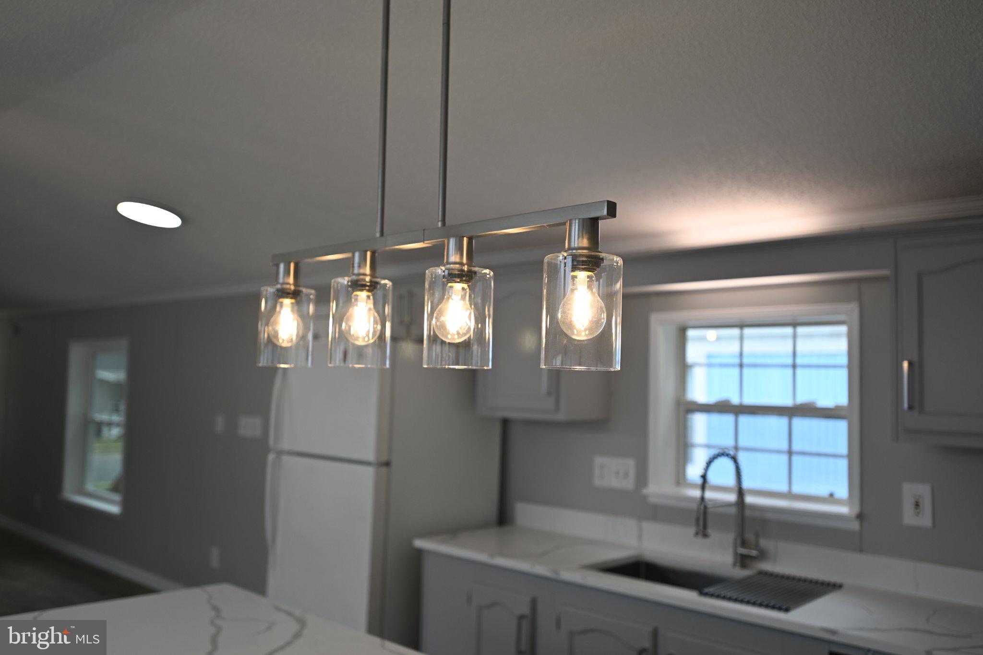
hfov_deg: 58.7
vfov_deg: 41.1
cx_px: 492
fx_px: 874
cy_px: 328
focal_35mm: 32
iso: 110
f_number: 2.8
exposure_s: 1/160
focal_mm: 32
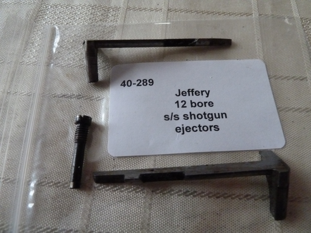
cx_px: 156
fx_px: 225
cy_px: 116
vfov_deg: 54.9
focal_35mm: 25
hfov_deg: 69.4
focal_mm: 4.1
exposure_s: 1/40
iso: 800
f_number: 3.3
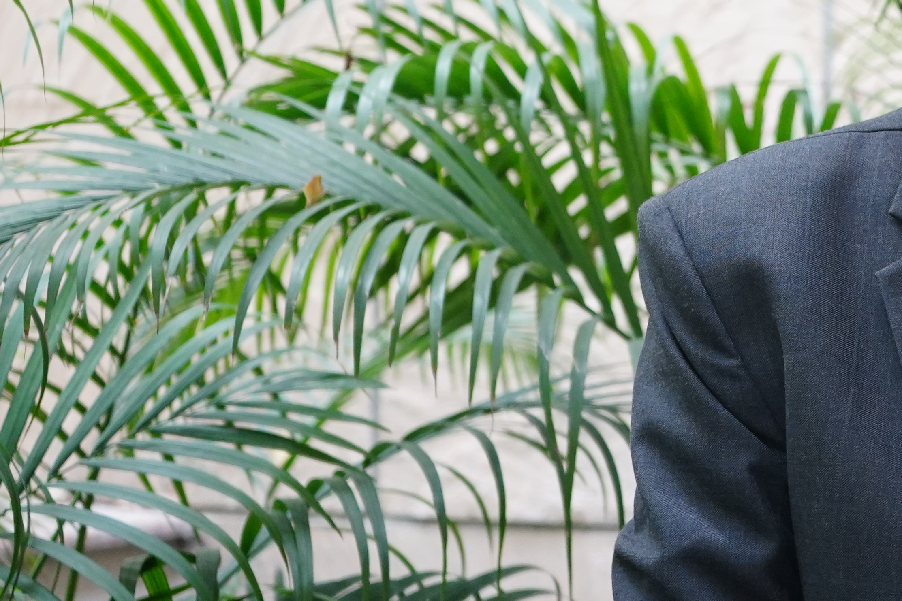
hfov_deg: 15.8
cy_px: 6
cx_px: 1122
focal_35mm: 124
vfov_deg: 11.0
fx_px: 3107
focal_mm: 46
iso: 2000
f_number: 4.5
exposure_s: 1/160
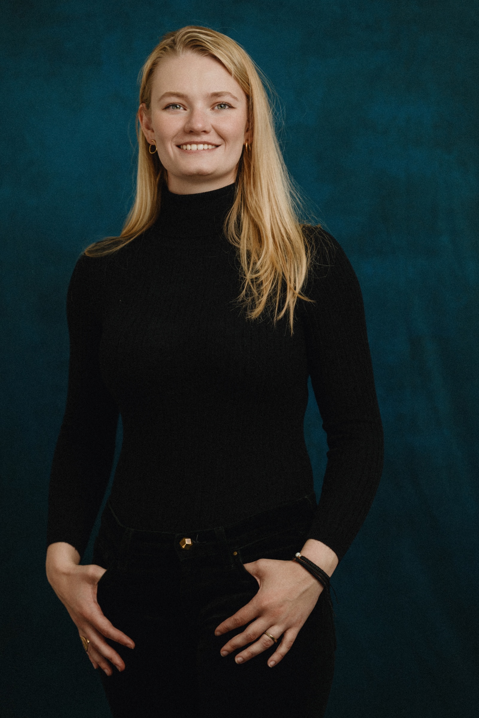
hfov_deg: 16.1
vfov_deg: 23.9
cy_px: 359
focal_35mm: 85
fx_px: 1696
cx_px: 240
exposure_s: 1/320
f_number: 2.8
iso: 200
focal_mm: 85
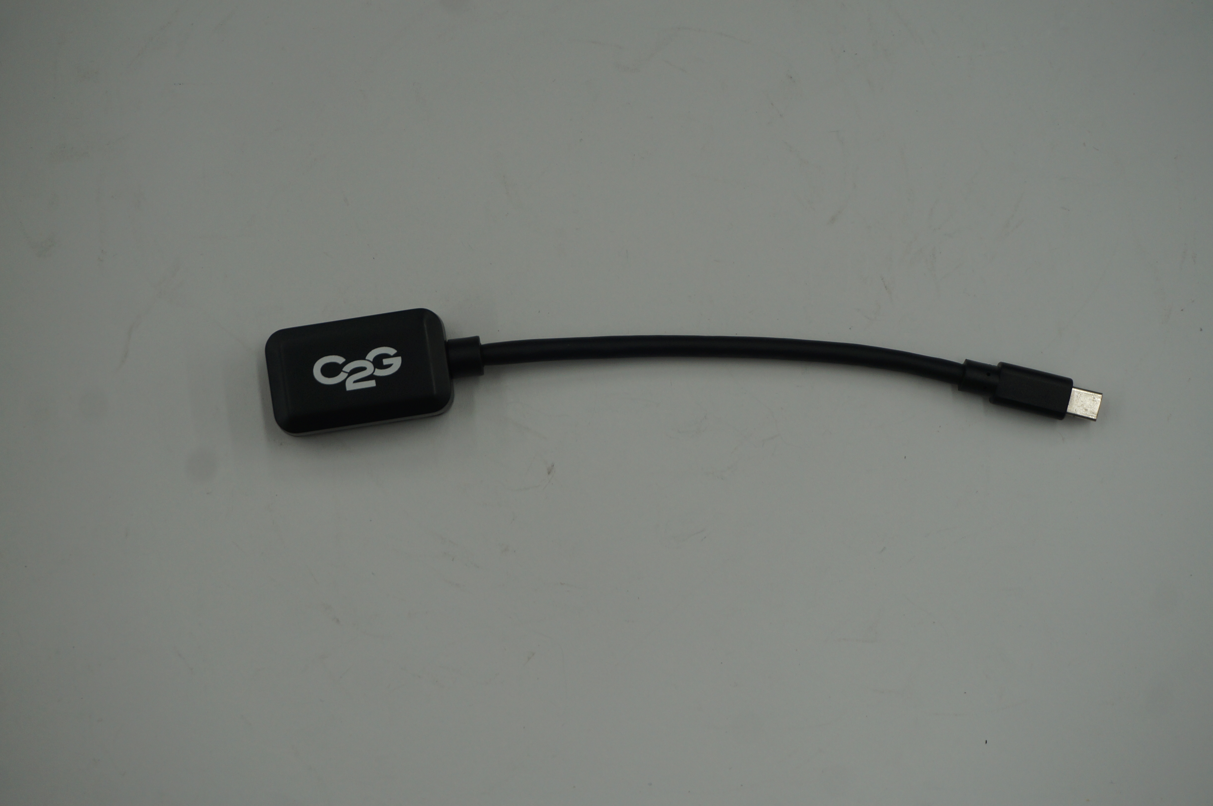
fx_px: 2322
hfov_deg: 29.3
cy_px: 403
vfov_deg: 19.7
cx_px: 606
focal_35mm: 69
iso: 320
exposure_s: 1/160
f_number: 5.6
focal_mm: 46
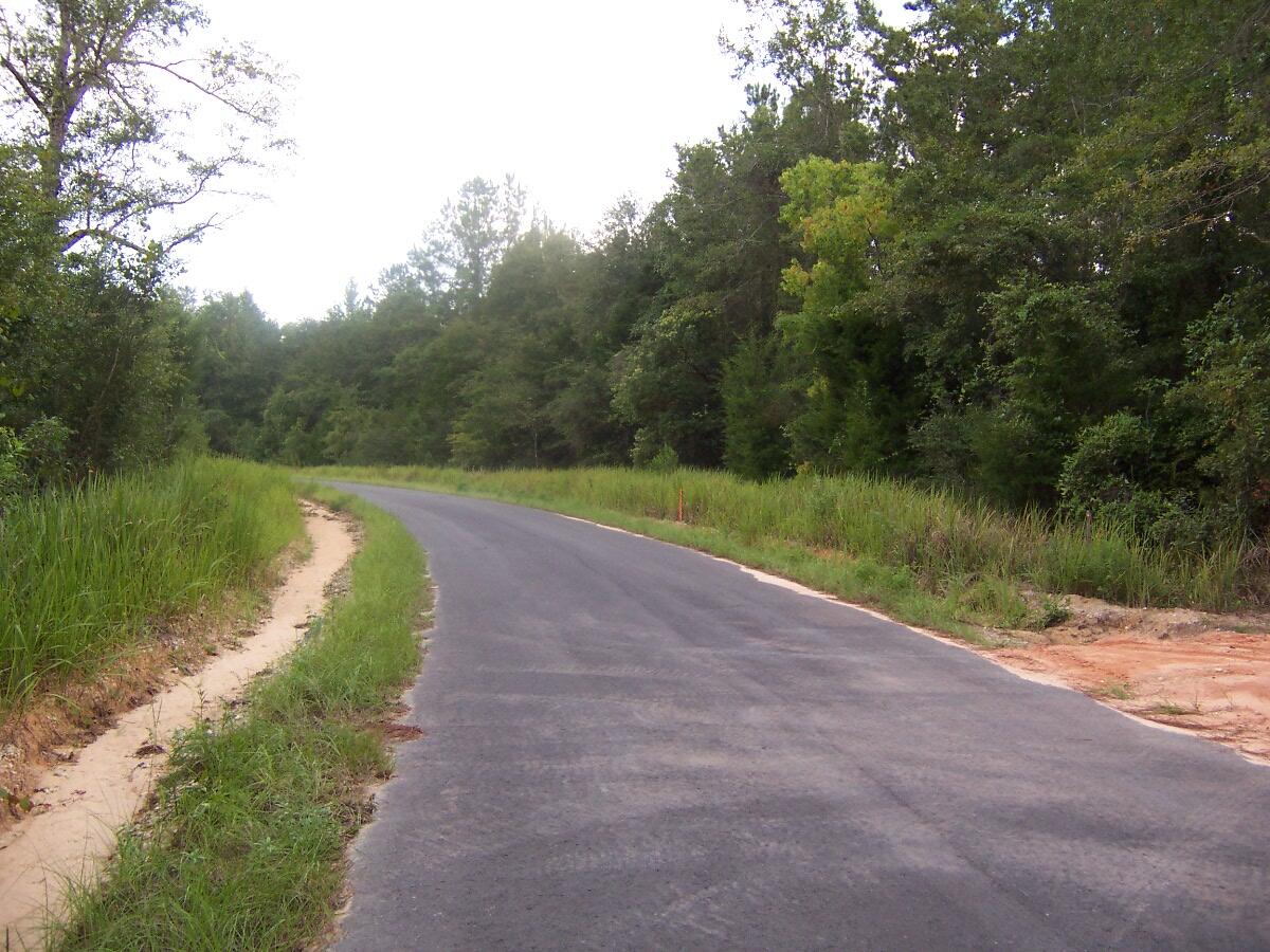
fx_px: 1211
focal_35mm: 33
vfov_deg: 42.9
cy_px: 476
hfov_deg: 55.4
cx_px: 635
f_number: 2.8
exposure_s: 1/90
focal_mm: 5.5
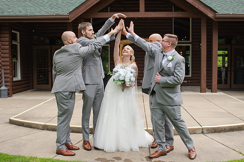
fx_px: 286
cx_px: 135
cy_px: 85
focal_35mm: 42
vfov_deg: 31.6
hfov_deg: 46.1
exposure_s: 1/640
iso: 180
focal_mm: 35
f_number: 3.5
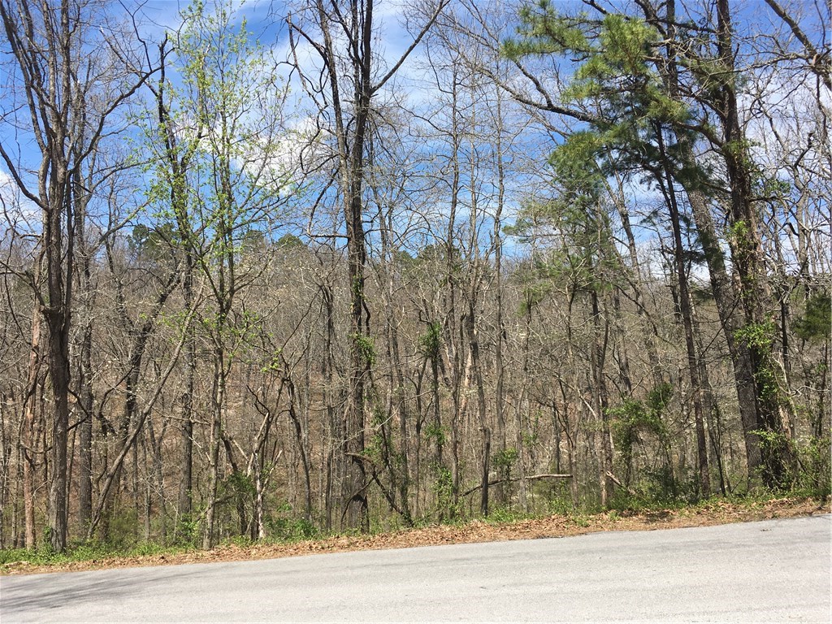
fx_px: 697
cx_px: 416
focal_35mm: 29
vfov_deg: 48.2
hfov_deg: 61.7
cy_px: 312
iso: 25
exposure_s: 1/1166
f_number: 2.2
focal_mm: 4.15
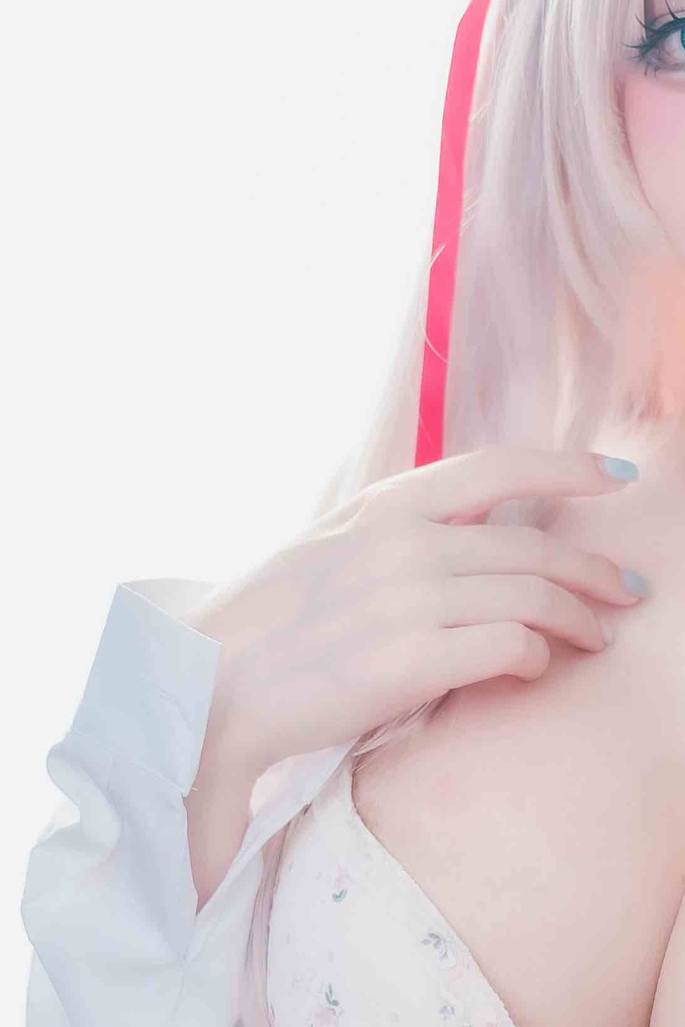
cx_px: 676
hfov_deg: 10.6
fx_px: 3653
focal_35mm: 128
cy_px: 992
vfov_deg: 15.7
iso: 100
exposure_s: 1/160
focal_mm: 35
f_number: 1.8
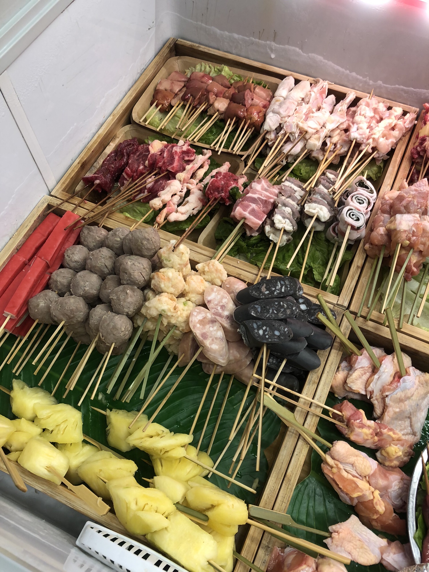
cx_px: 214
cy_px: 286
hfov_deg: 49.7
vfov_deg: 63.4
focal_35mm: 28
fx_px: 463
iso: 32
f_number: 1.8
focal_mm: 4
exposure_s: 1/50
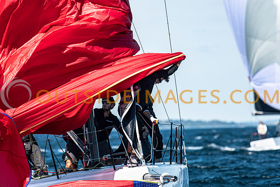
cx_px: 140
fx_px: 3662
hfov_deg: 4.4
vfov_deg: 2.9
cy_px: 94
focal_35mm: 471
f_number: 5
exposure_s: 1/1600
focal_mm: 300
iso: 320
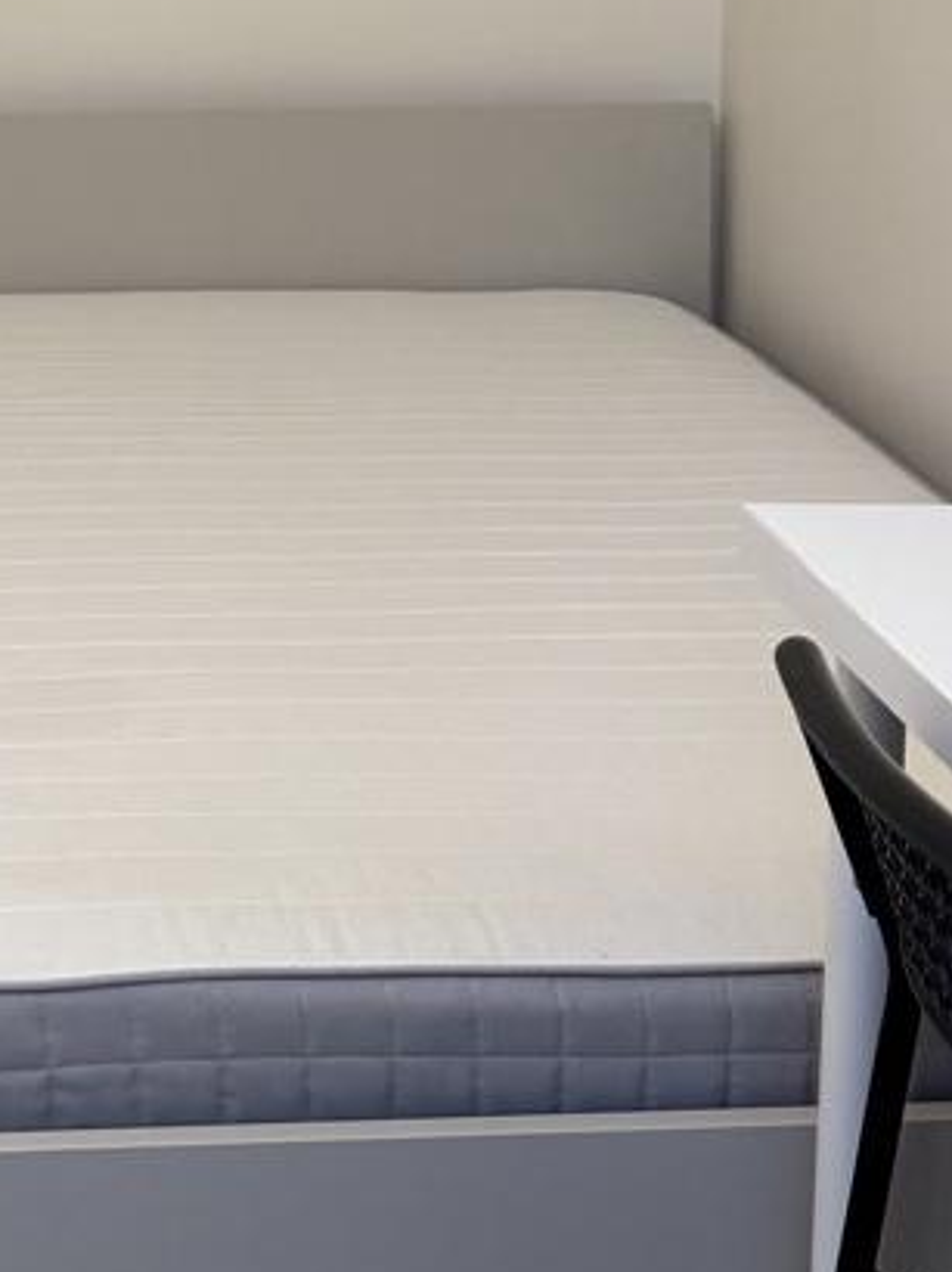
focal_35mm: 82
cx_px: -96
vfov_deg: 22.7
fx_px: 3010
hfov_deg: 17.4
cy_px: -62
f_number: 1.78
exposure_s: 1/121
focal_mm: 6.76
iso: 200
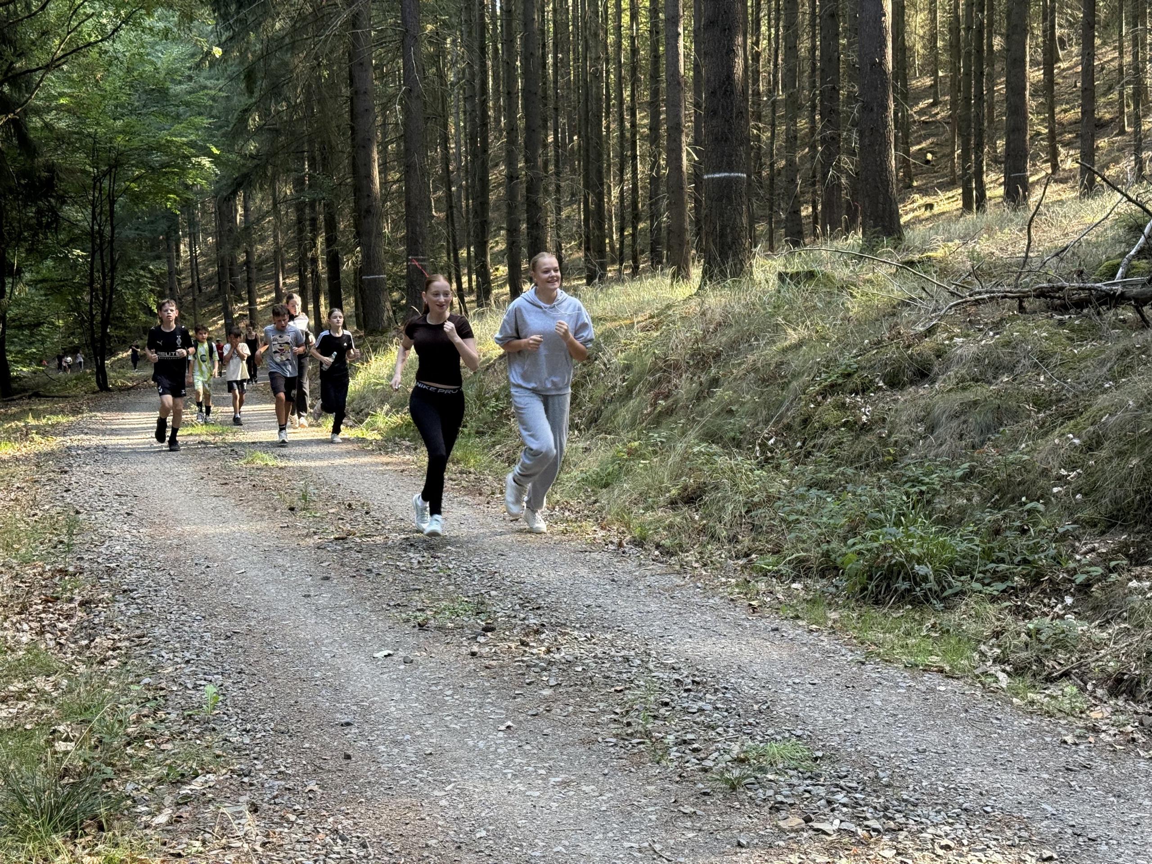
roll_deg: +0.9
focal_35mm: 48
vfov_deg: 30.3
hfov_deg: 39.7
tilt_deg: -3.6
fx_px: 1597
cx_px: 576
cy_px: 432
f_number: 1.78
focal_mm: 6.76
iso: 200
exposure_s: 1/136
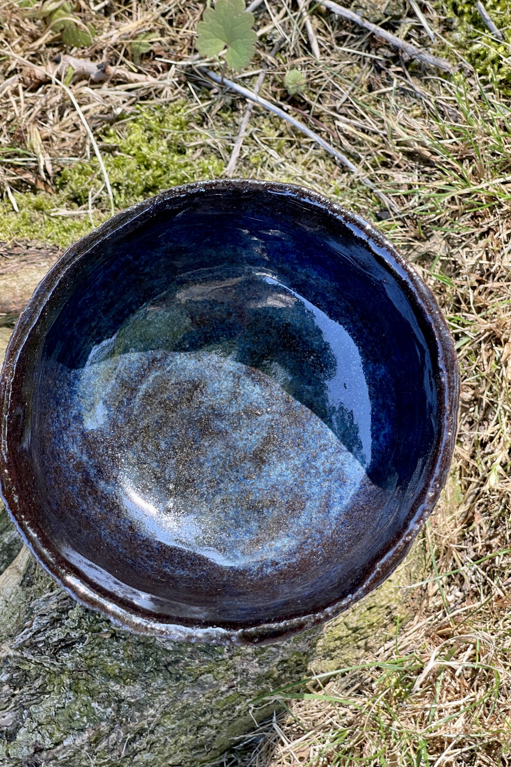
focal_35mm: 67
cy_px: 384
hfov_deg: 20.3
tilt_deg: -83.0
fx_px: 1426
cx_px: 227
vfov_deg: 30.1
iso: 40
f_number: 2.2
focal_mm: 7.5
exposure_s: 1/99
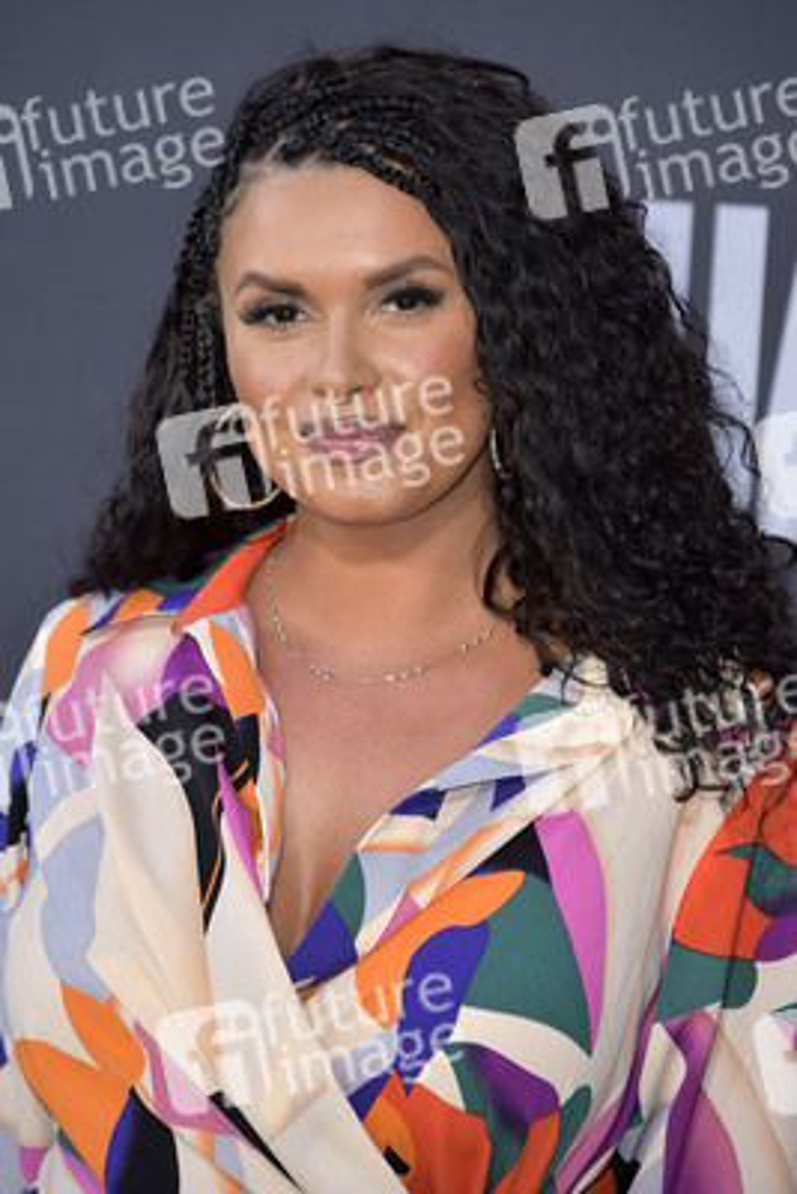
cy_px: 597
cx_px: 398
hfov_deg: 6.9
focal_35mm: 200
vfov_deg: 10.3
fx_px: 6635
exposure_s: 1/250
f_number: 6.3
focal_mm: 200
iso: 320
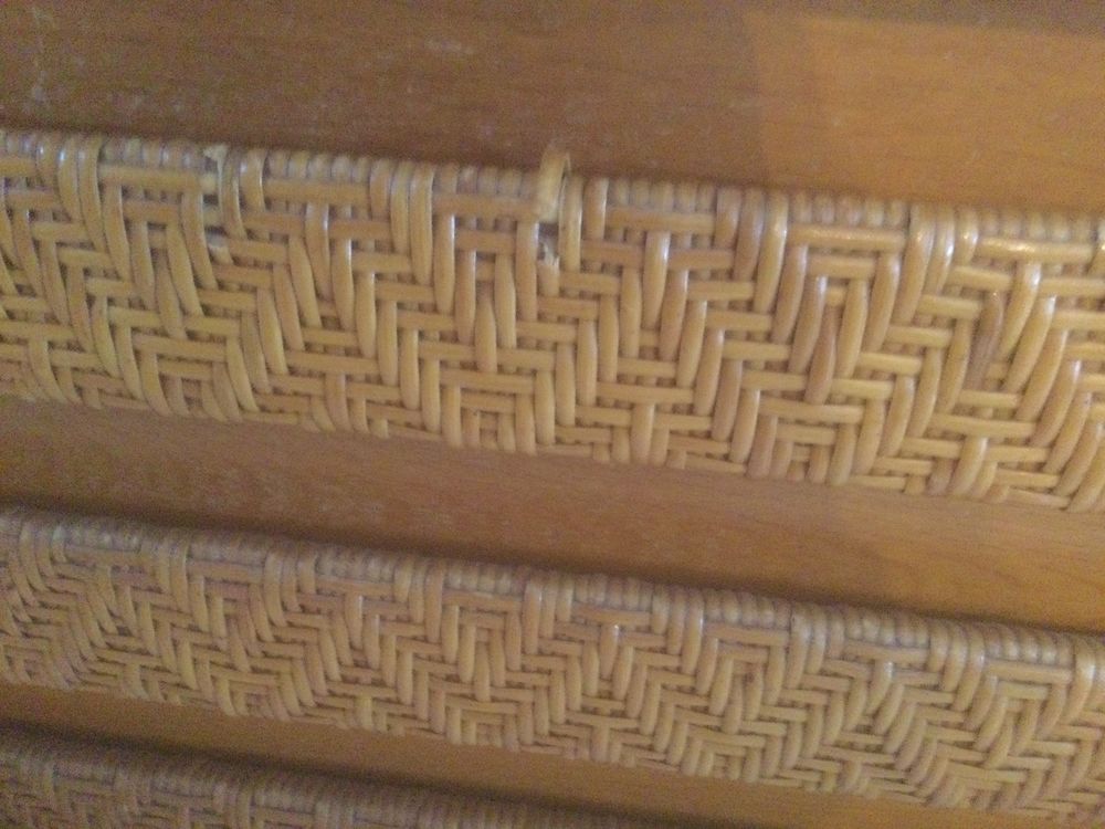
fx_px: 990
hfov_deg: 58.4
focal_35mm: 31
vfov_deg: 45.4
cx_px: 552
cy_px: 414
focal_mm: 3.3
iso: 640
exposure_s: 1/17
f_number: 2.4
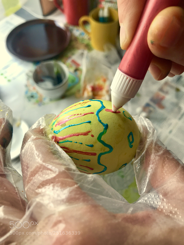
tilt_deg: -58.4
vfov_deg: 63.4
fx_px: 198
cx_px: 92
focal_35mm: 28
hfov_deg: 49.7
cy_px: 122
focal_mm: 3.99
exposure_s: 1/100
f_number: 1.8
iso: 40
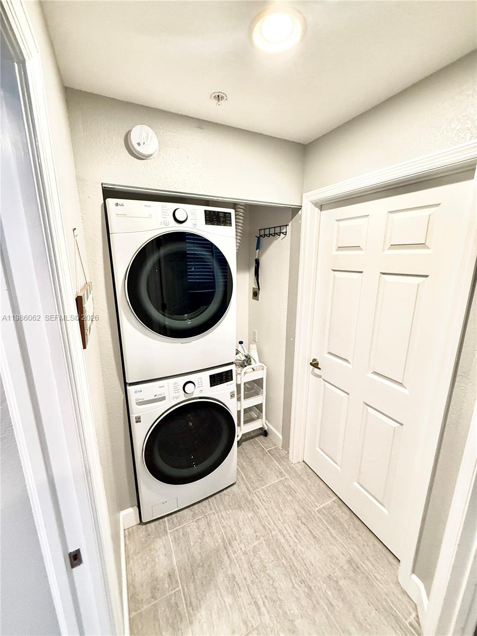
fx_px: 257
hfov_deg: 85.7
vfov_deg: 102.1
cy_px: 318
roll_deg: +0.0
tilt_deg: -13.2
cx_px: 238
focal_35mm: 14
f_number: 2.2
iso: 320
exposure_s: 1/60
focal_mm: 2.22
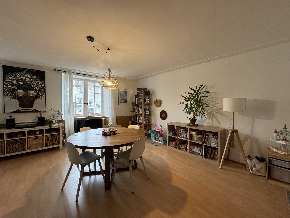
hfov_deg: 102.1
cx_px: 145
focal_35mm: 14
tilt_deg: -1.3
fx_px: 117
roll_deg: +0.8
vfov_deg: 85.7
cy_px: 109
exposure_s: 1/50
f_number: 2.2
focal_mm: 2.22
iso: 250
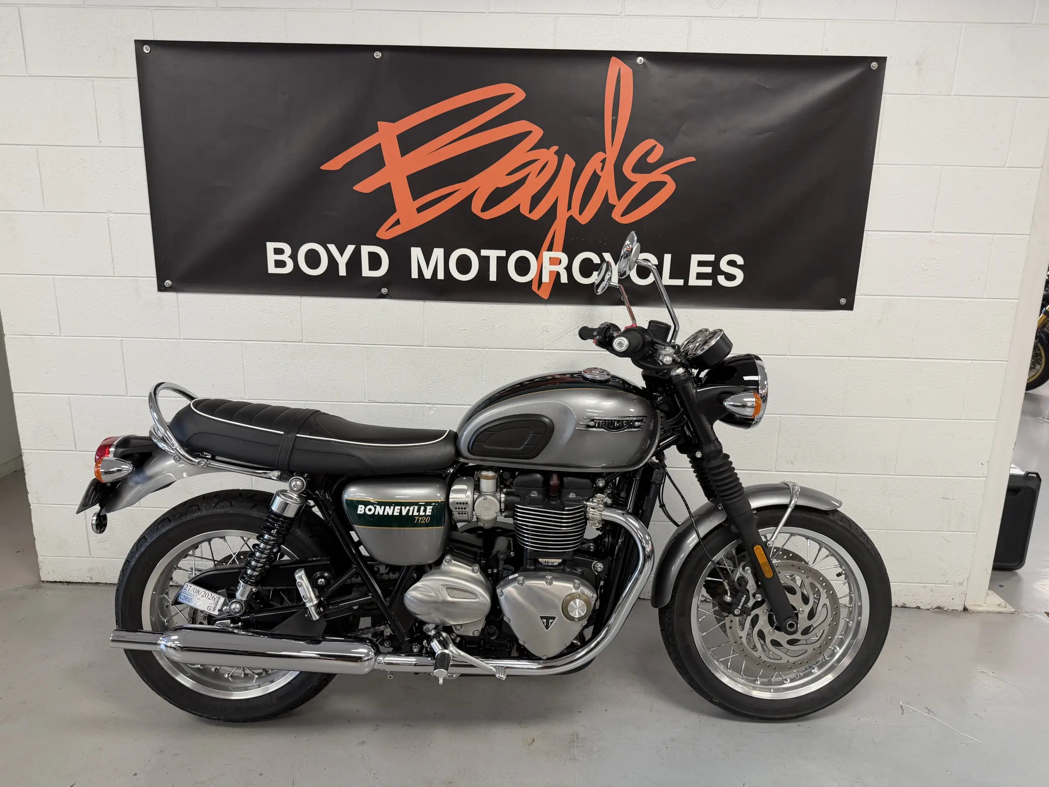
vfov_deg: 56.8
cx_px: 524
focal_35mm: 24
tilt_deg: -14.1
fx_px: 727
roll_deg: -1.1
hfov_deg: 71.6
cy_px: 394
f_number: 1.78
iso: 160
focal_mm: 6.76
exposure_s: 1/100
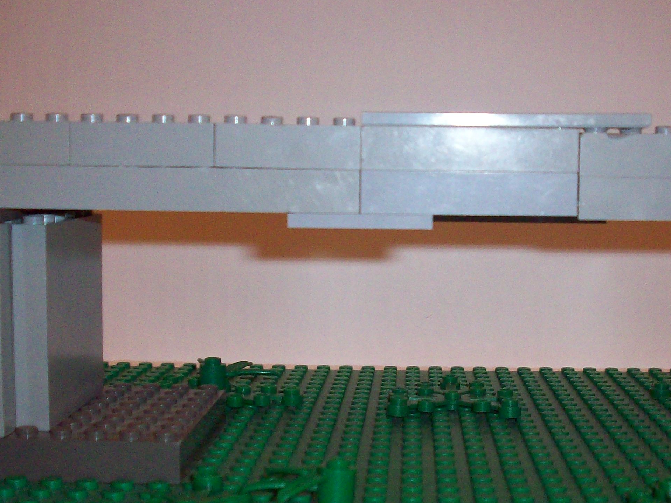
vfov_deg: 24.8
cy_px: 277
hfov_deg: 32.2
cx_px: 484
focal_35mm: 59
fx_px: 1144
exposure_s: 1/64
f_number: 2.8
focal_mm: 6.2
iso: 200
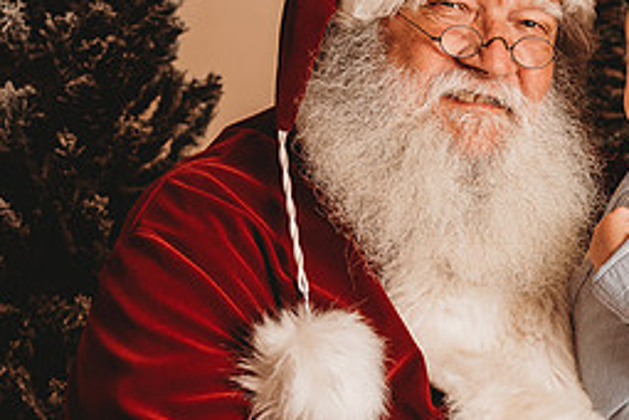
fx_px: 2184
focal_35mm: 125
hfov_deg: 16.1
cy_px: 214
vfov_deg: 11.0
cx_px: 587
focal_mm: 55
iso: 100
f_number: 4
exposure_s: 1/160
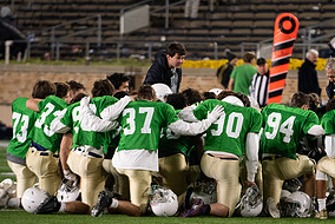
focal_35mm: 510
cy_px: 135
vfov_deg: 2.7
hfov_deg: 4.0
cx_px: 252
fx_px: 4751
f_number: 4
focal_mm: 250
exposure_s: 1/500
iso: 4000
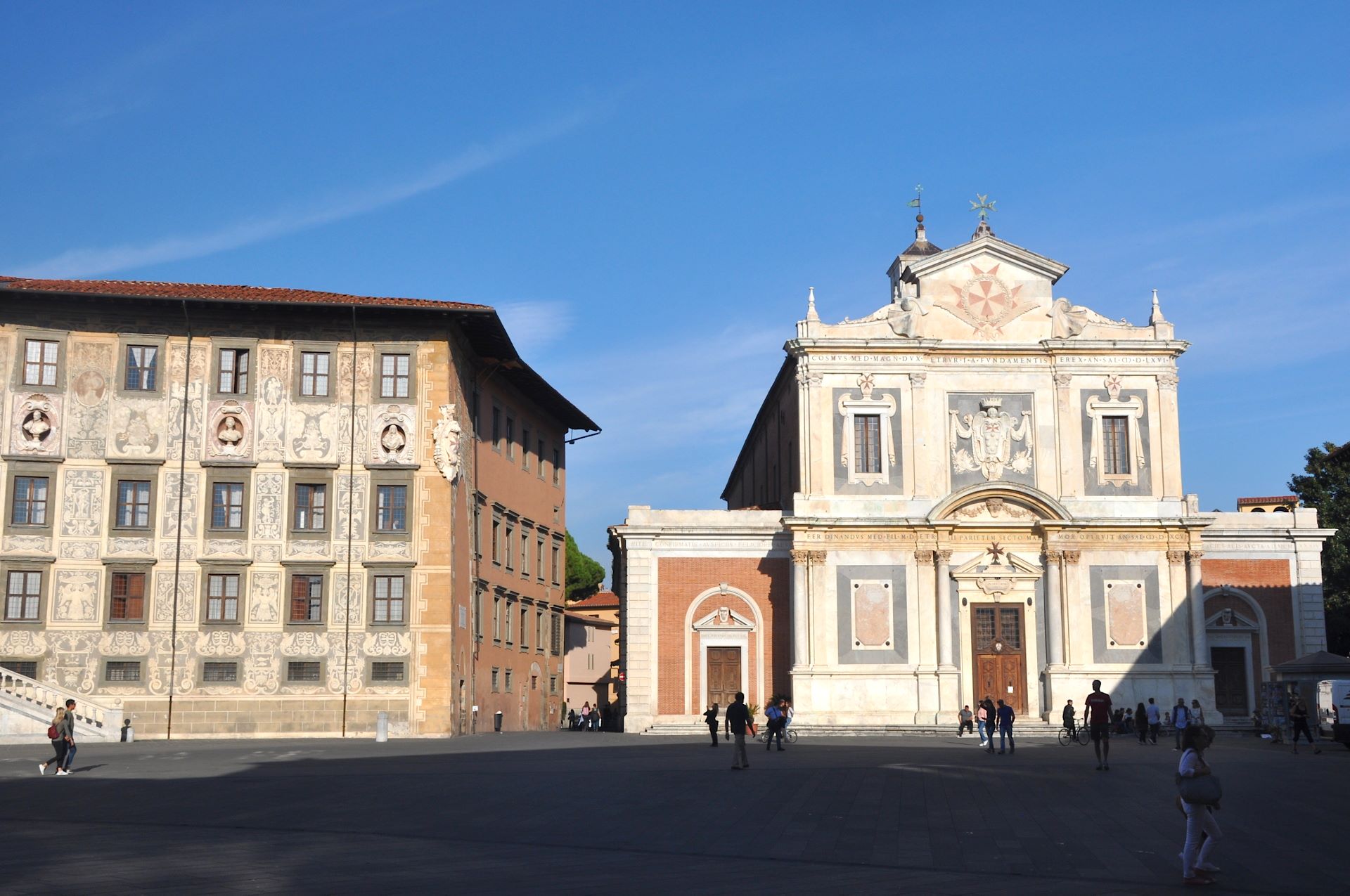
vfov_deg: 34.1
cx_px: 675
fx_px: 1461
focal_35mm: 39
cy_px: 448
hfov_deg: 49.6
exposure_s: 1/160
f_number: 13
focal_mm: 26
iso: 250
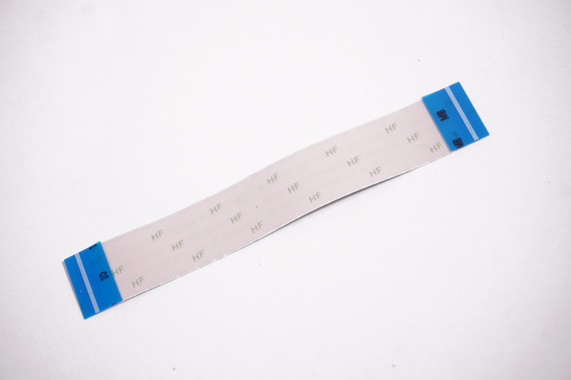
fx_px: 1189
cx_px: 286
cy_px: 190
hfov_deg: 27.0
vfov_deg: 18.1
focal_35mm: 75
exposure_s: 1/80
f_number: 5.6
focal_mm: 50
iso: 400
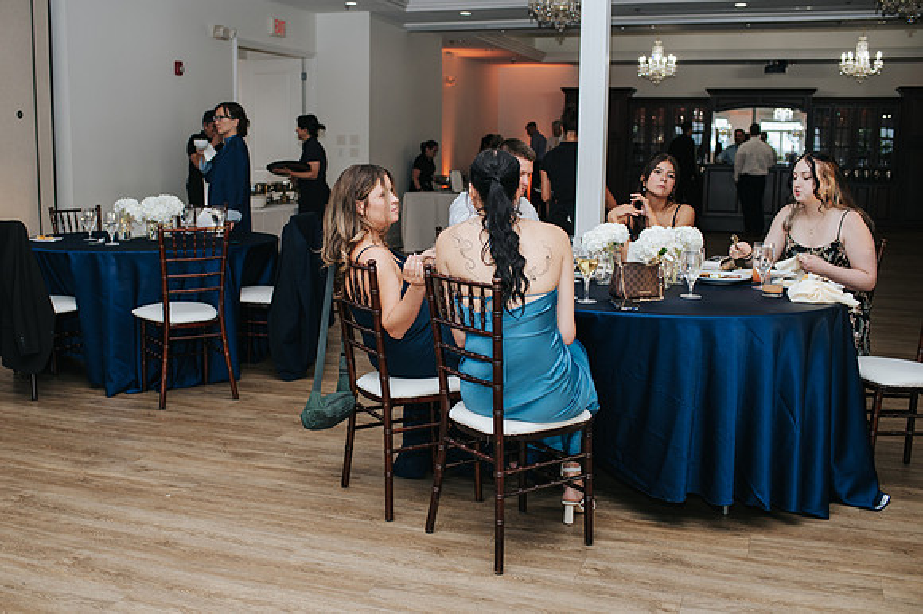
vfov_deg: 34.9
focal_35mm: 38
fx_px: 976
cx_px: 421
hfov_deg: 50.6
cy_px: 318
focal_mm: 35
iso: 800
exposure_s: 1/200
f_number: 3.2
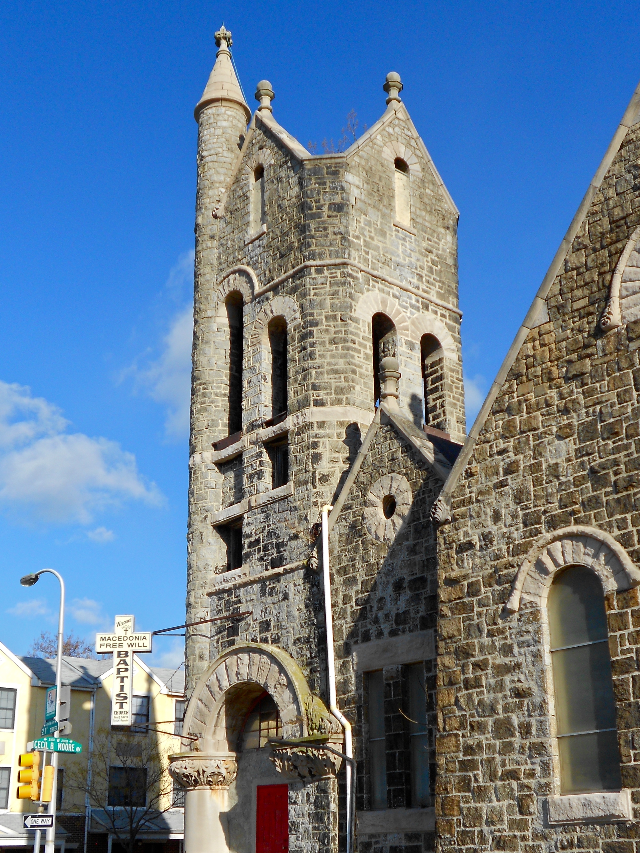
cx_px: 318
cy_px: 457
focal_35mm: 40
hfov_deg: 36.0
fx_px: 986
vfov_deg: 46.8
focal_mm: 6.7
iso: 80
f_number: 3.9
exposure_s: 1/800
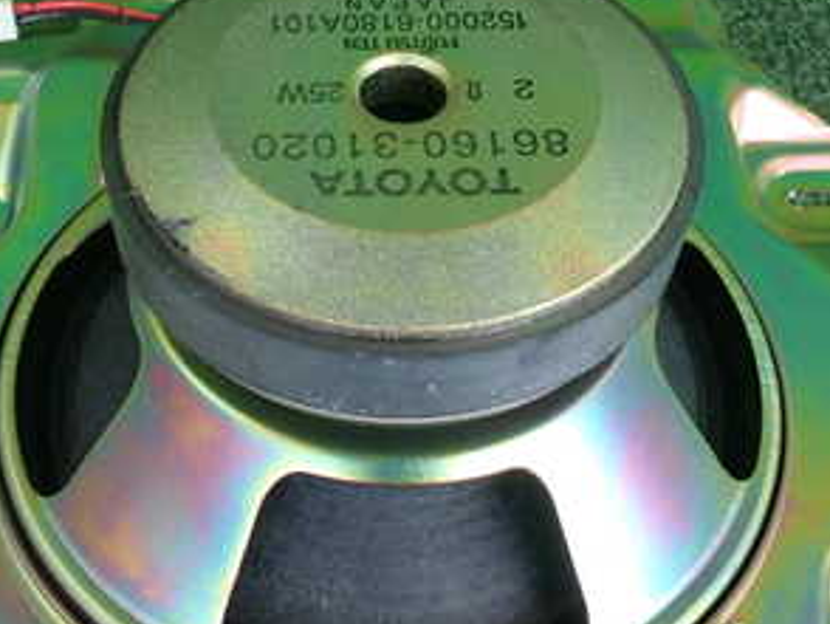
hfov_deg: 37.2
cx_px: 299
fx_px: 1224
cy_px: 480
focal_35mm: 51
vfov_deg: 28.1
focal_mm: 4.5
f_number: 2
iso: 160
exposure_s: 1/125
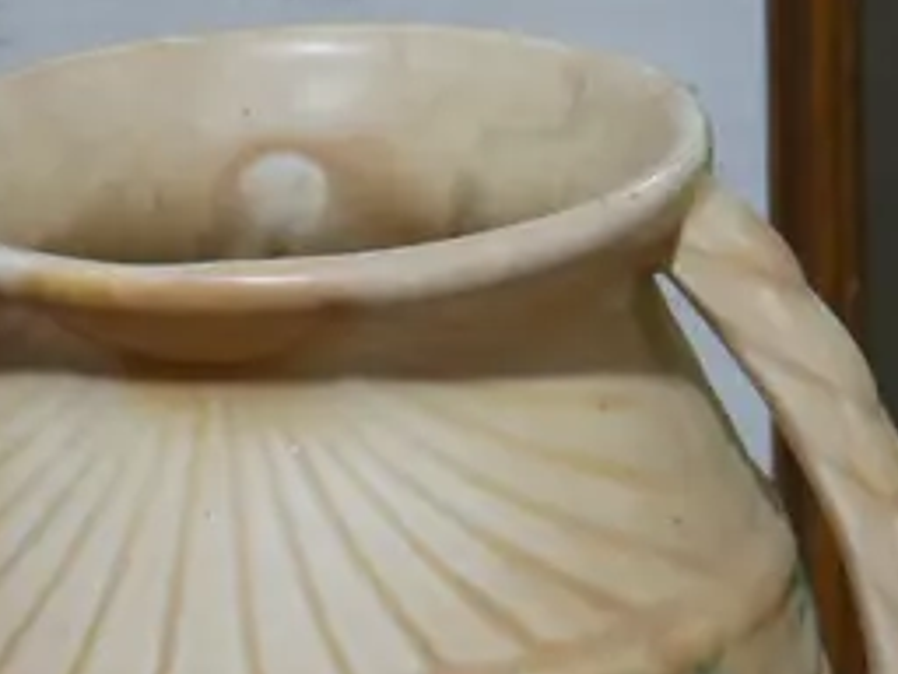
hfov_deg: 9.4
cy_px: 934
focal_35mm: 208
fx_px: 5396
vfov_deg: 7.1
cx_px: 1059
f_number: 5.3
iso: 400
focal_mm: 26
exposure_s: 1/60
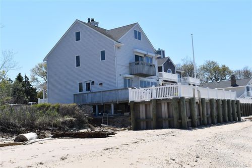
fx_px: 304
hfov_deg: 45.0
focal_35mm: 44
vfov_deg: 30.8
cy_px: 84
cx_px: 126
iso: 100
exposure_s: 1/250
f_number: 8
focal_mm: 29
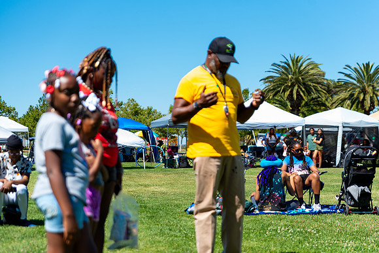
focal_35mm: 70
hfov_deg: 28.8
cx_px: 190
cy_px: 126
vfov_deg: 19.5
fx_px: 737
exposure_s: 1/1250
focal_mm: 70
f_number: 2.8
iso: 160
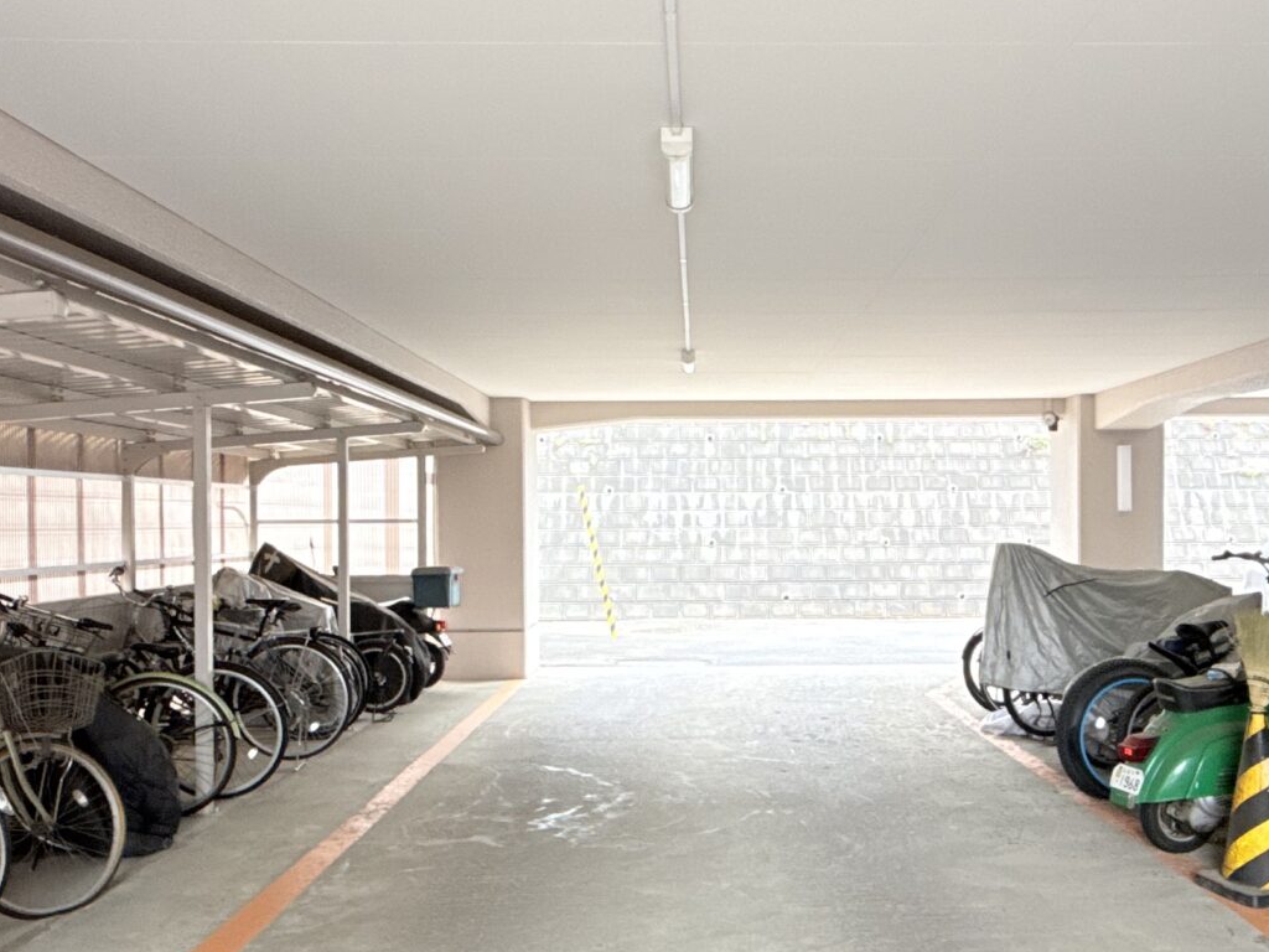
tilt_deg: -1.0
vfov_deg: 40.6
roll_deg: +0.0
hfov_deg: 52.4
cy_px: 547
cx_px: 726
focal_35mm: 35
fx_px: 1283
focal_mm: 2.22
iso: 200
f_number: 2.2
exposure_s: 1/99
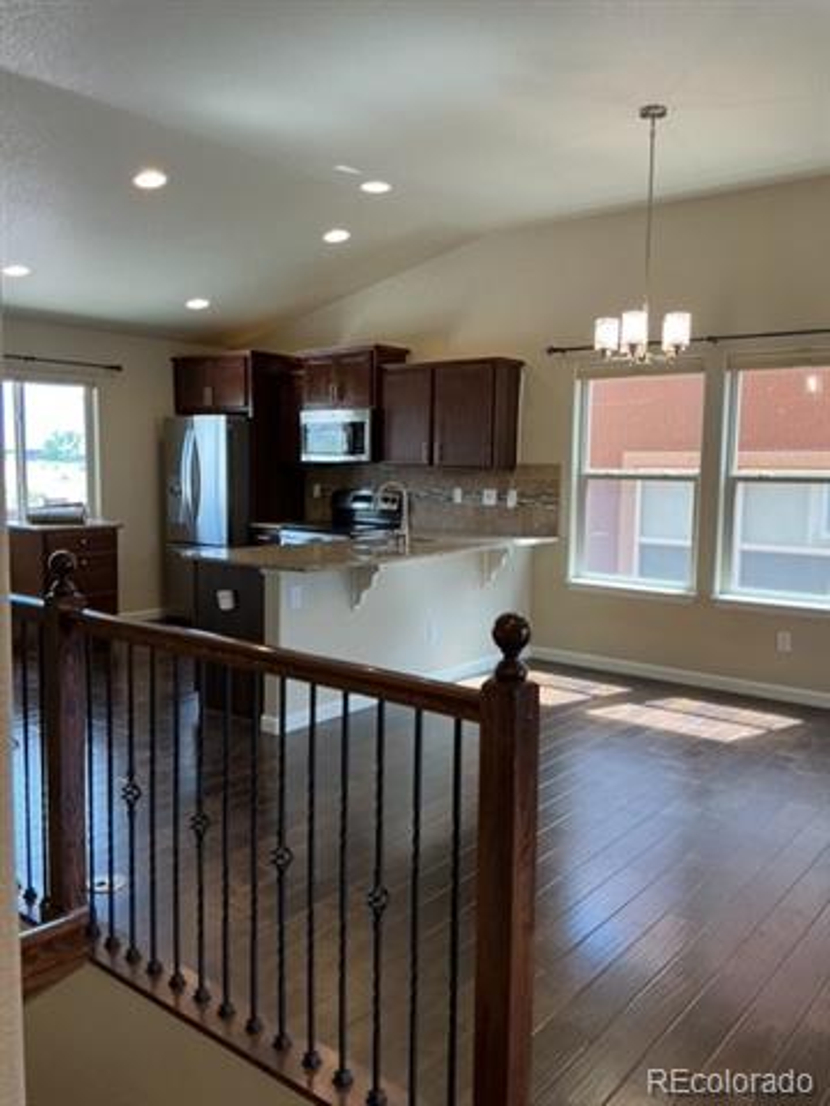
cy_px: 553
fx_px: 927
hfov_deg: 48.2
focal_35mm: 29
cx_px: 415
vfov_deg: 61.7
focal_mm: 3
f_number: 1.8
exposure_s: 1/120
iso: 50
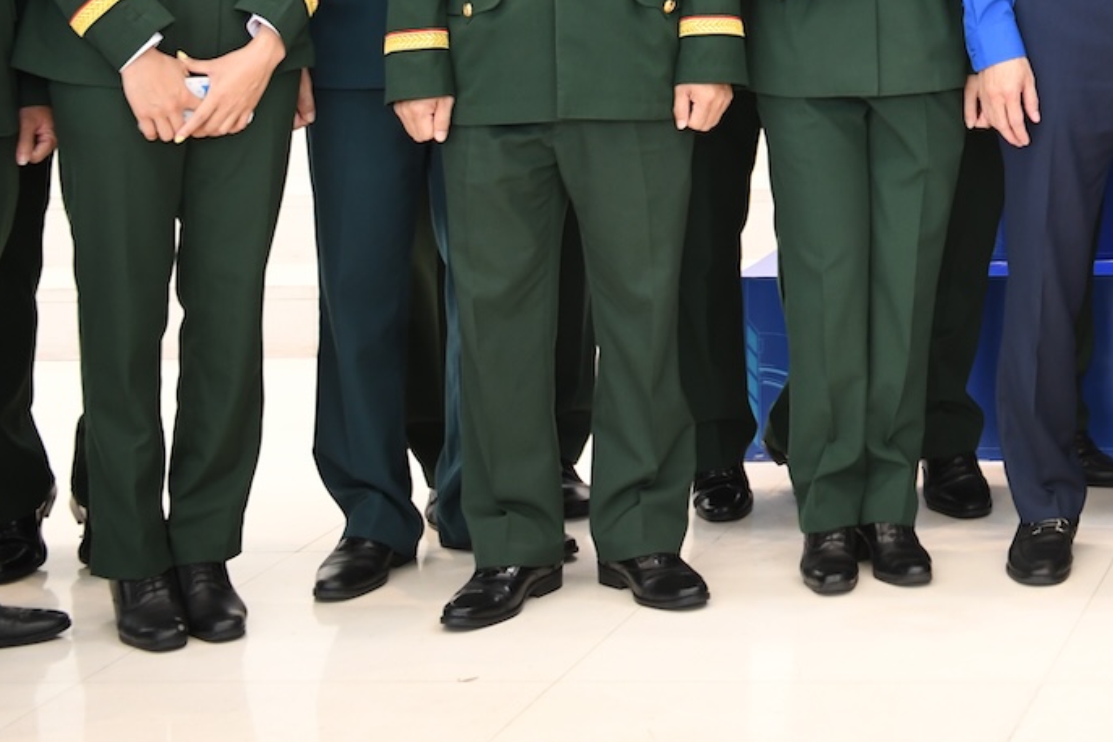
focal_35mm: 95
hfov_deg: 20.0
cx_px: 1380
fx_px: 2937
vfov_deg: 13.9
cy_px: -220
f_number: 3.2
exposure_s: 1/160
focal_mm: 34
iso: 800
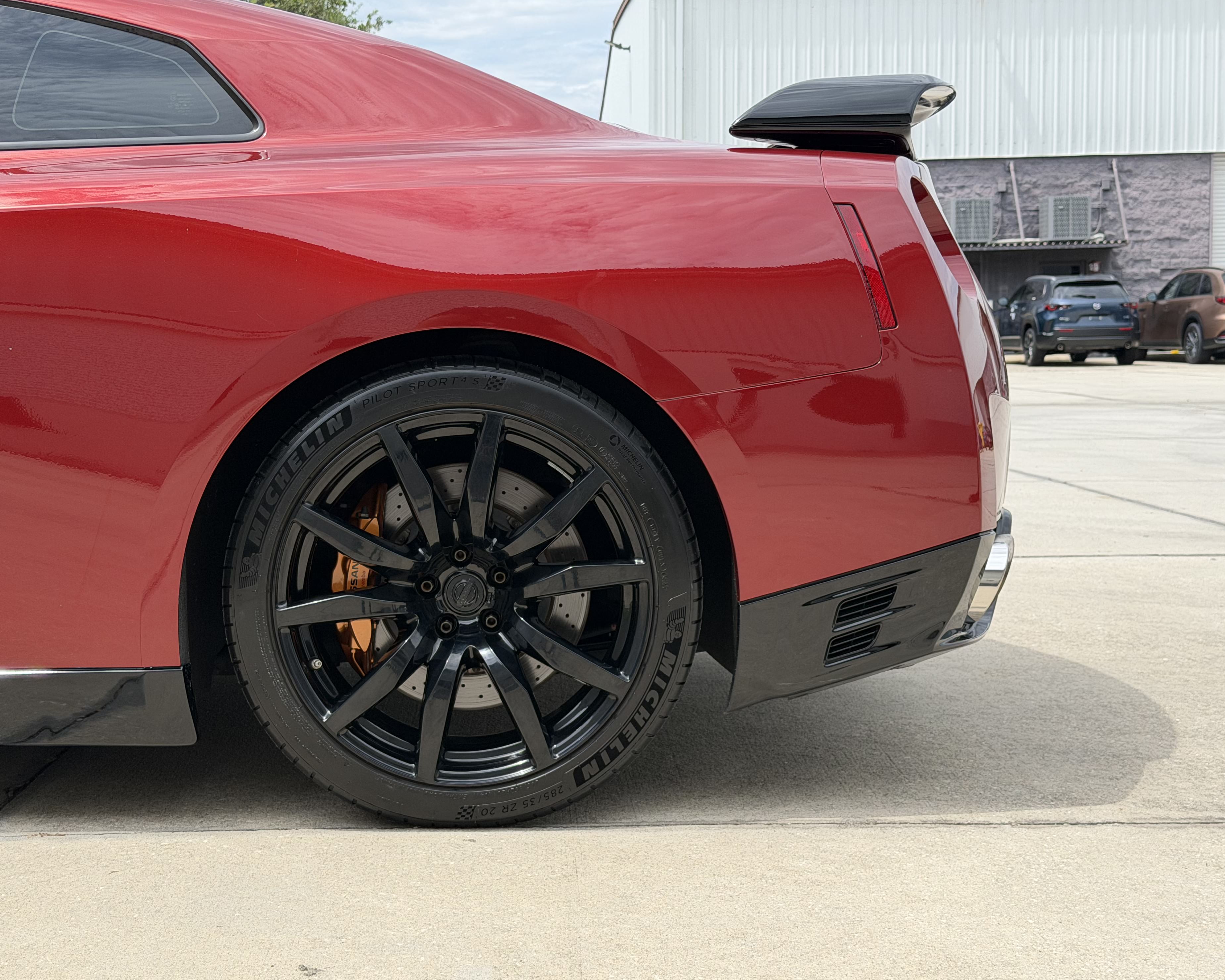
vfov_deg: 29.7
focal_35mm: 51
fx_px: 1849
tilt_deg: -4.1
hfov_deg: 36.6
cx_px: 577
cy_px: 496
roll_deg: +0.9
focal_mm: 6.76
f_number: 1.78
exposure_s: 1/3226
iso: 80
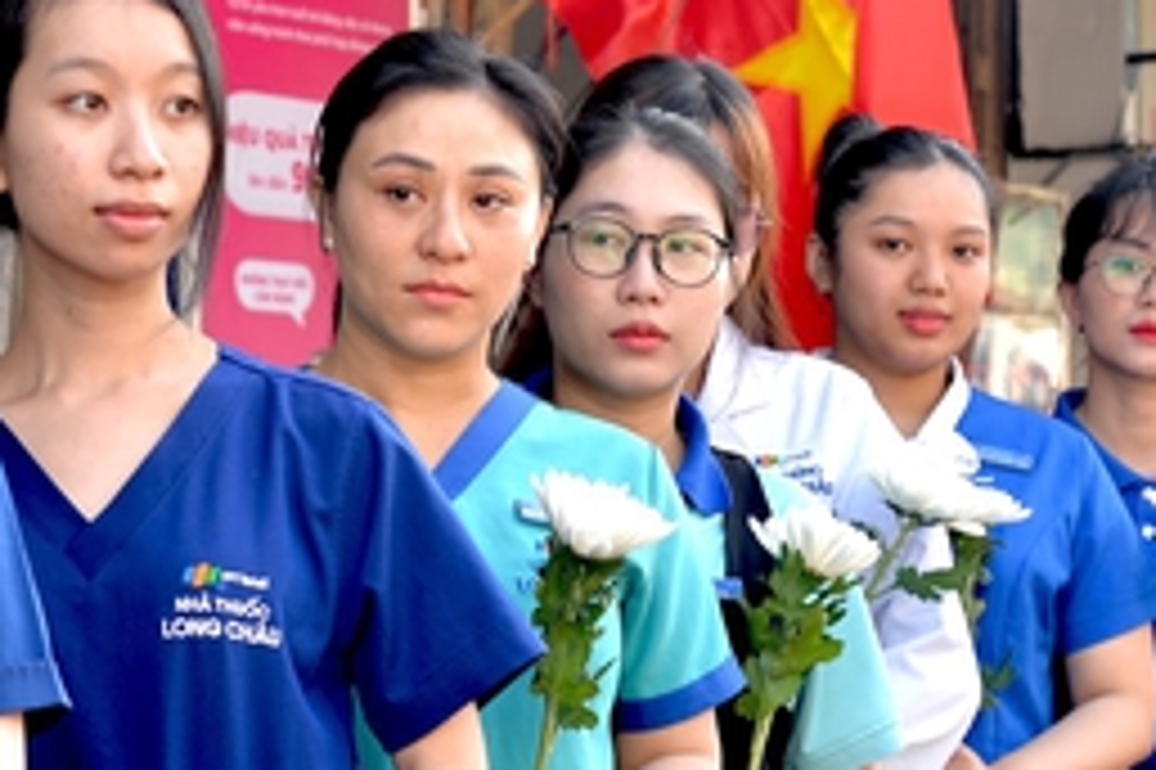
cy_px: 308
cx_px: 400
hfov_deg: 15.0
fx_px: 4396
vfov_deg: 10.0
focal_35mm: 137
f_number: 4.5
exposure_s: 1/125
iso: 140
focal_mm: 55
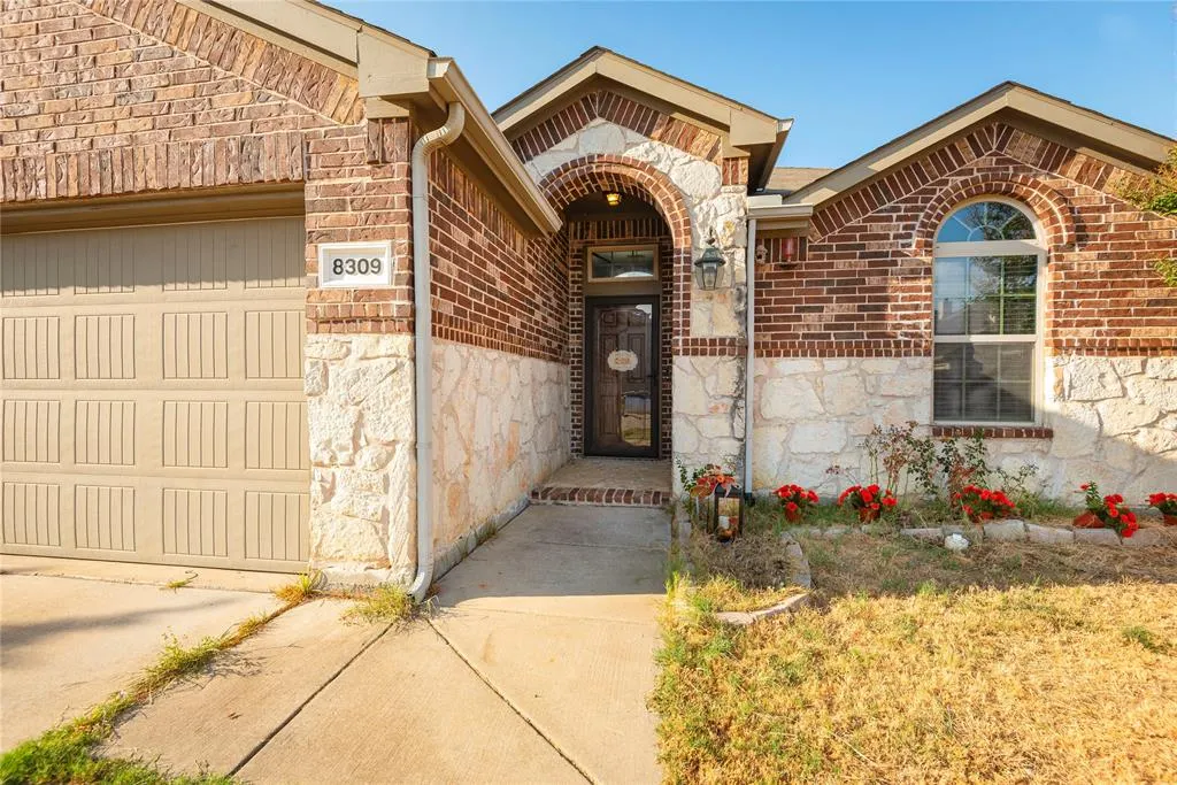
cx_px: 588
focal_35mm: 16
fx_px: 523
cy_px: 392
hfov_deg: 96.7
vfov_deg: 73.8
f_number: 7.1
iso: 100
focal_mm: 16
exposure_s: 1/160
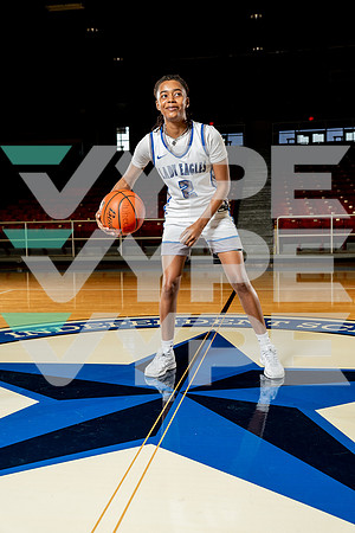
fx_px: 547
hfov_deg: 35.9
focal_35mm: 37
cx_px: 178
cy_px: 266
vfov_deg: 51.9
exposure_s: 1/250
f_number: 5.6
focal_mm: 37
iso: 640
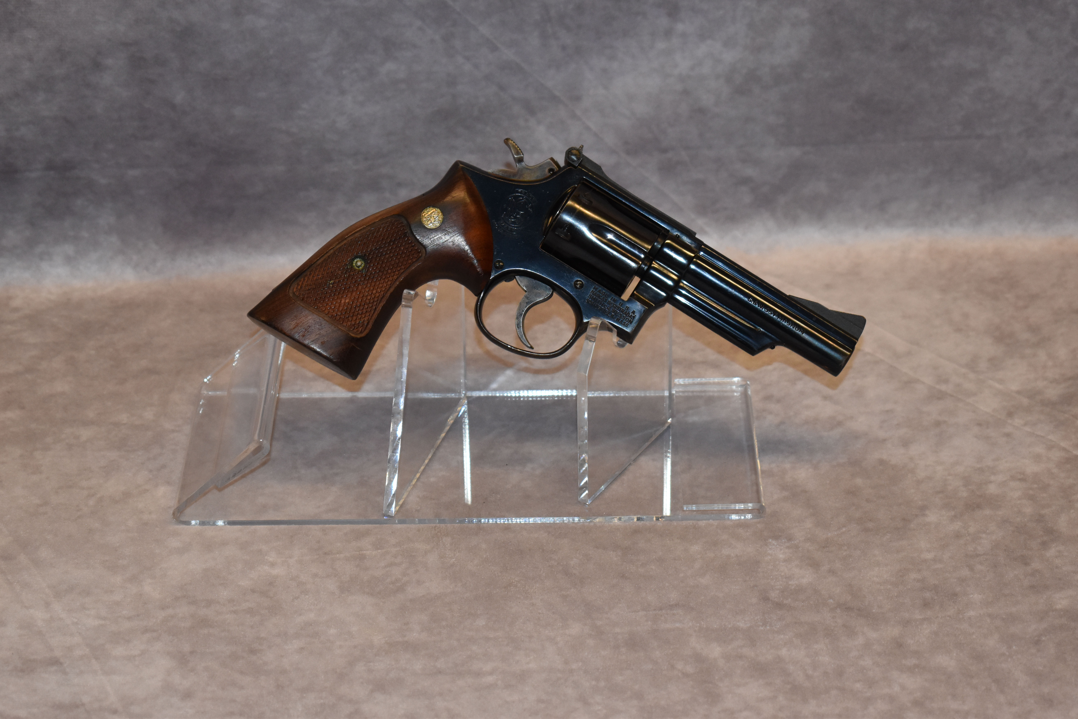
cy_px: 360
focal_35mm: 82
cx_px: 539
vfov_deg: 16.6
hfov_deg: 24.6
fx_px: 2470
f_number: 5.6
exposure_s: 1/200
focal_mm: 55
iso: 1250
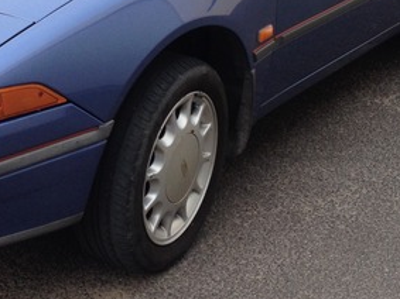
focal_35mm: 99
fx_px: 1143
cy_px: -24
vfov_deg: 14.6
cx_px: 122
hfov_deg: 19.8
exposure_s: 1/173
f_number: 2.4
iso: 50
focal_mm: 4.28
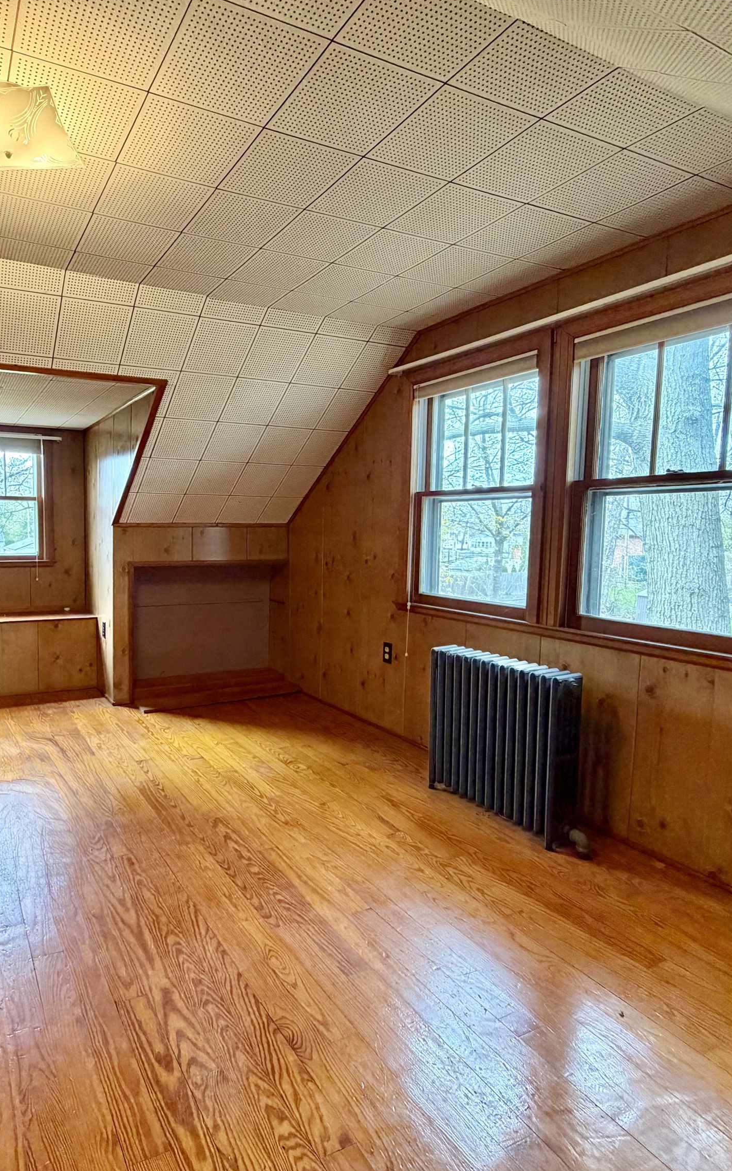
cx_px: 219
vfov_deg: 85.1
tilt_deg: -4.5
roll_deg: -0.7
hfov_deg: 57.7
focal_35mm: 20
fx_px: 638
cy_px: 585
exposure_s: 1/60
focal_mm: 2.22
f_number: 2.2
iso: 320
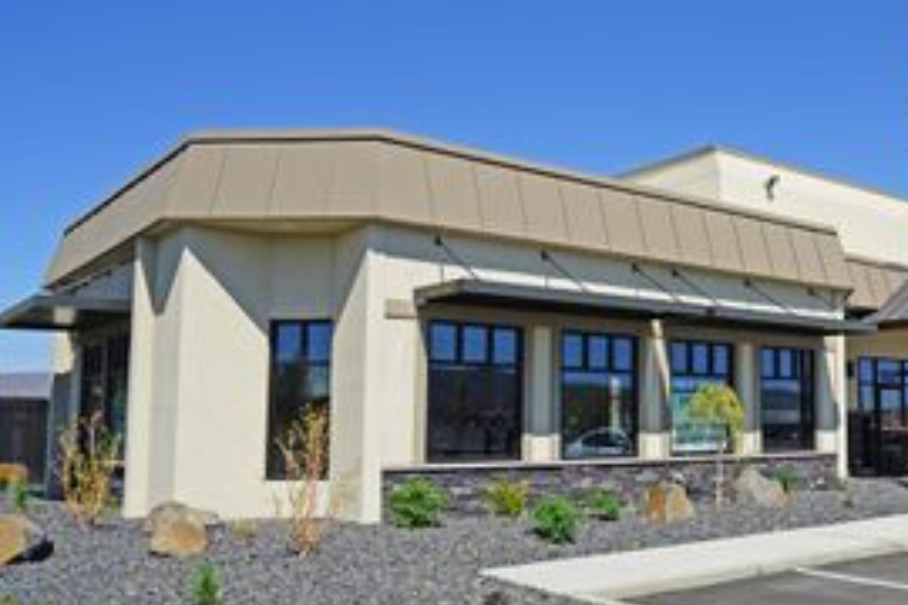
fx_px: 933
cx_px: 696
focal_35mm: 37
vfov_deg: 35.9
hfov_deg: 49.5
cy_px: 318
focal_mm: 20
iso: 100
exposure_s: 1/200
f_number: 11
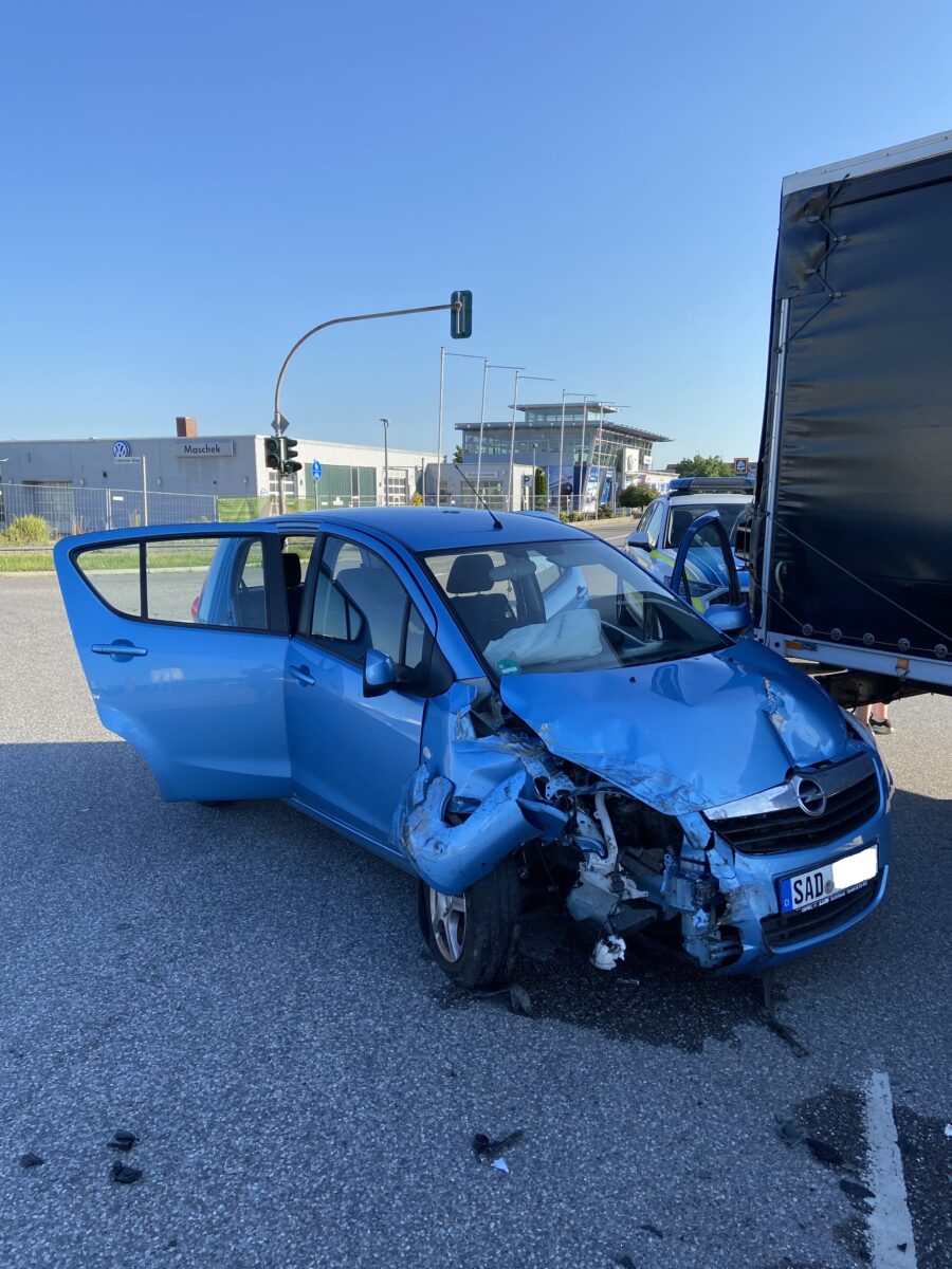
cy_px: 634
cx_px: 476
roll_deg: +1.2
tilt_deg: -7.1
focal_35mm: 26
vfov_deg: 67.3
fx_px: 953
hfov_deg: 53.1
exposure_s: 1/1218
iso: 32
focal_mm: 4.25
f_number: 1.8
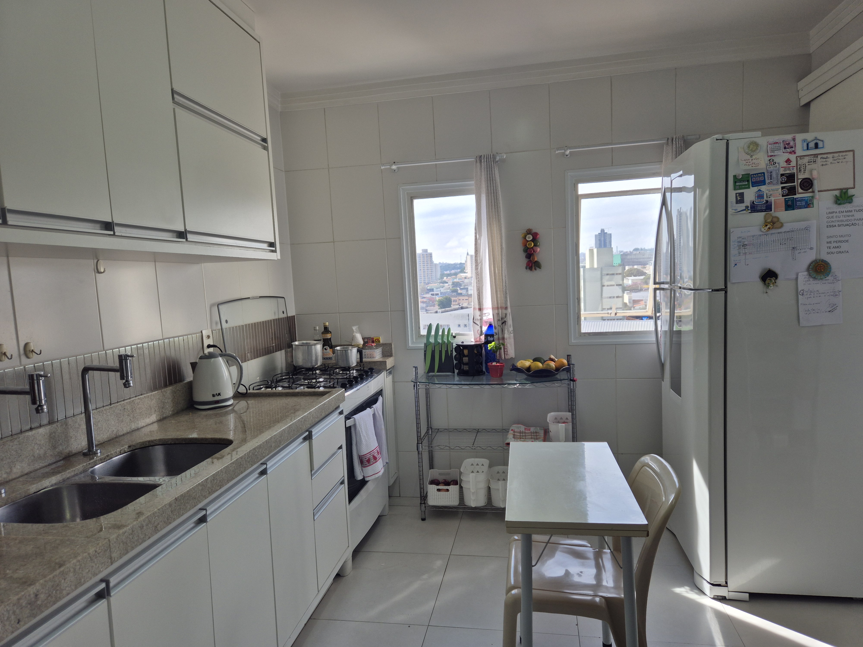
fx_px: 573
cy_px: 324
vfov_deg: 58.9
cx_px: 432
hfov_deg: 73.9
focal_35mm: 23
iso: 25
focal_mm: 5.4
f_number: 1.8
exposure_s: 1/664
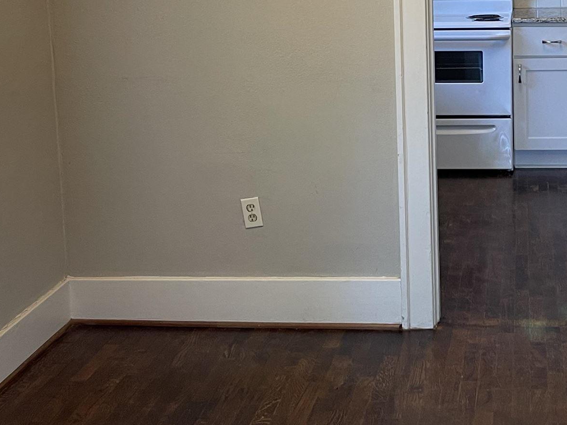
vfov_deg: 21.9
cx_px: 432
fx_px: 1064
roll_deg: +1.2
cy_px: 22
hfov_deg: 29.3
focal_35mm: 65
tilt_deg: -7.5
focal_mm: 5.1
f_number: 1.6
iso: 125
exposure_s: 1/60
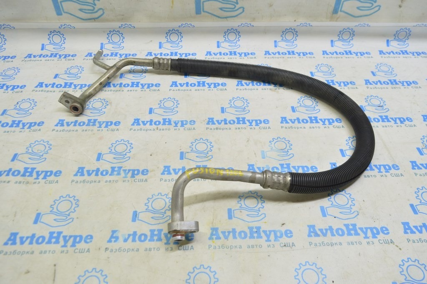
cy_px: 142
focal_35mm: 27
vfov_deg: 47.9
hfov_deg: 67.4
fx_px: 320
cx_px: 214
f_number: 5.6
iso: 400
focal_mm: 18
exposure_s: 1/20
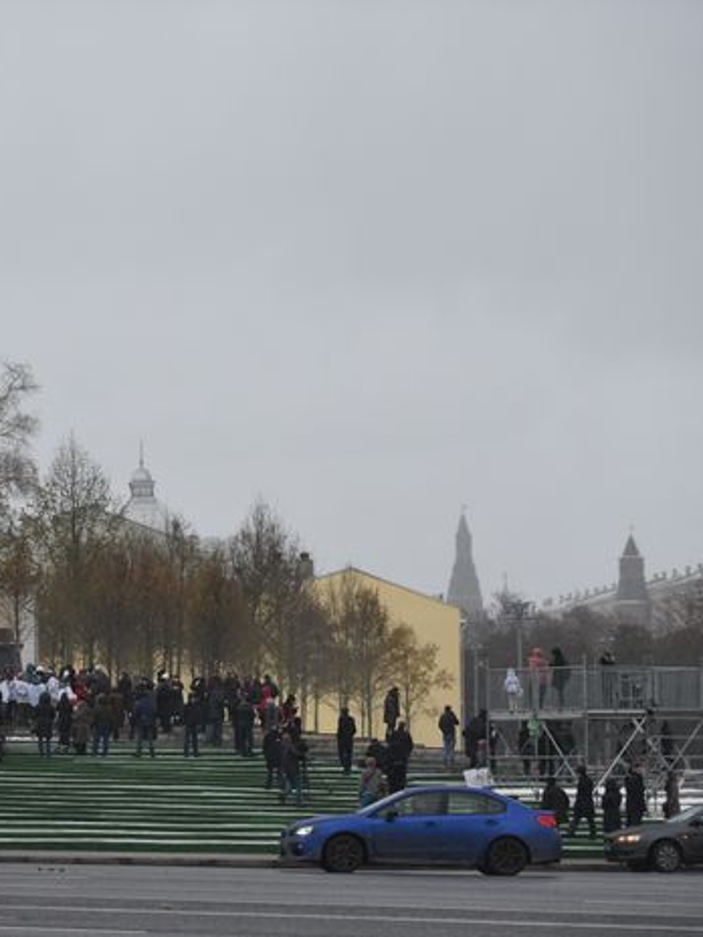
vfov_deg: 16.6
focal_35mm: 119
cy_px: 468
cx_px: 83
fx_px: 3222
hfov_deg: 12.4
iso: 1600
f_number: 2.8
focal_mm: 82
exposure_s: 1/3200
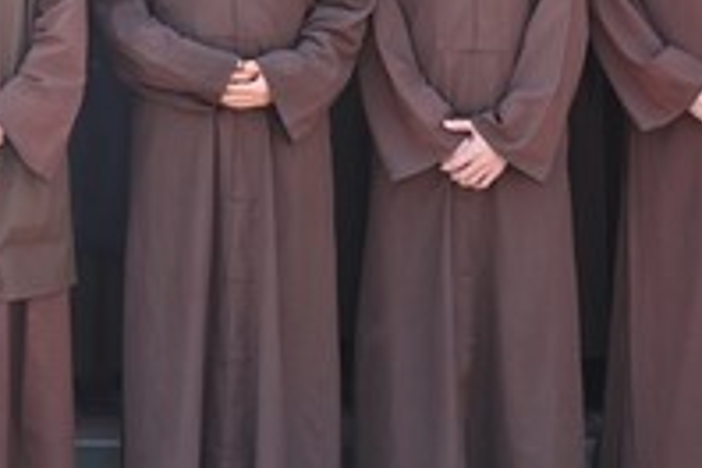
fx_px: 2944
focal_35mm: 151
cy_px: -177
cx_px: -35
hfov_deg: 13.4
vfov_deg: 8.9
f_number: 6.3
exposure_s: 1/125
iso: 100
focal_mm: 46
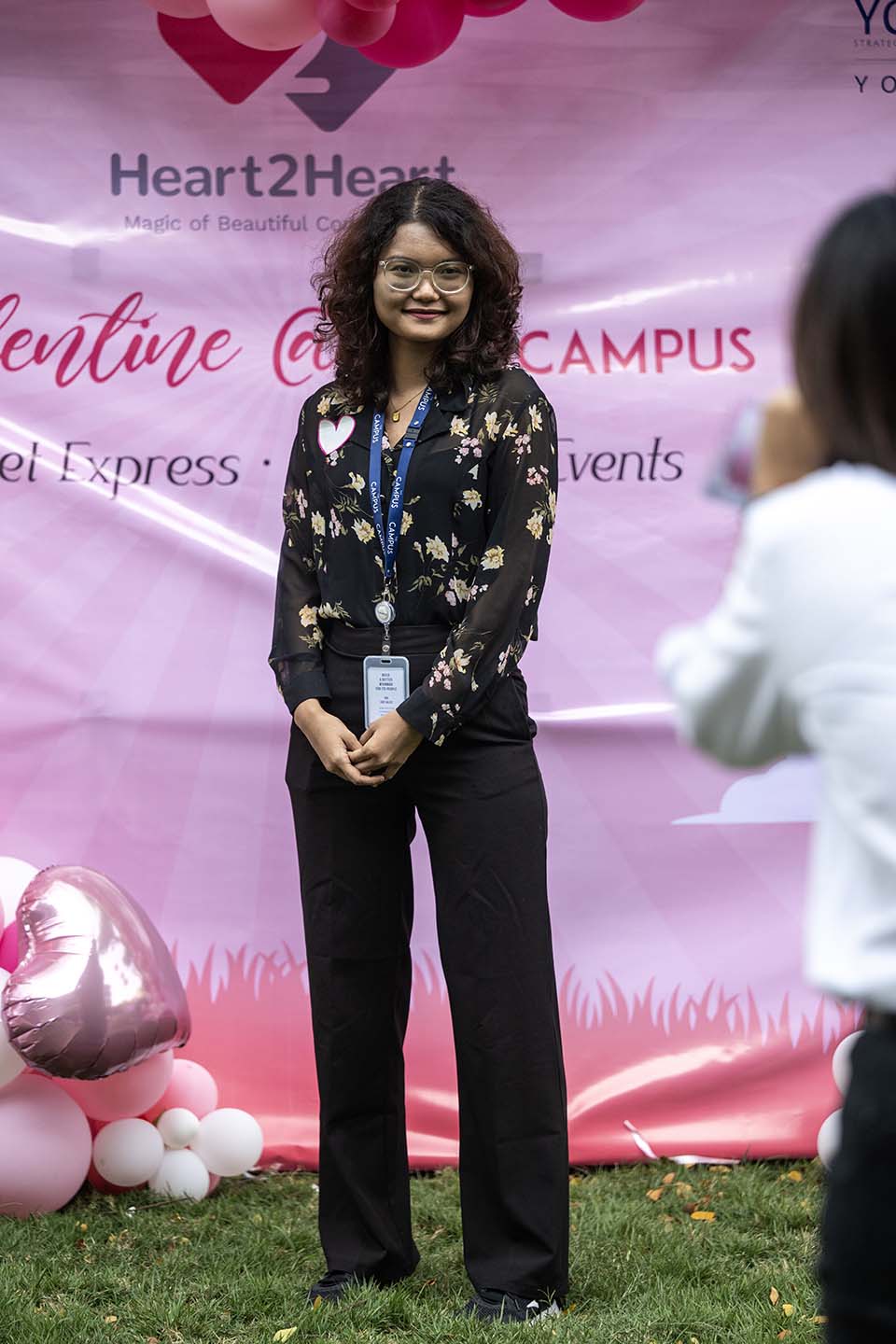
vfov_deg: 16.4
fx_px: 4666
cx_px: 448
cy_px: 672
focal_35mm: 125
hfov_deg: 11.0
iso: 560
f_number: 2.8
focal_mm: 125
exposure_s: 1/1000
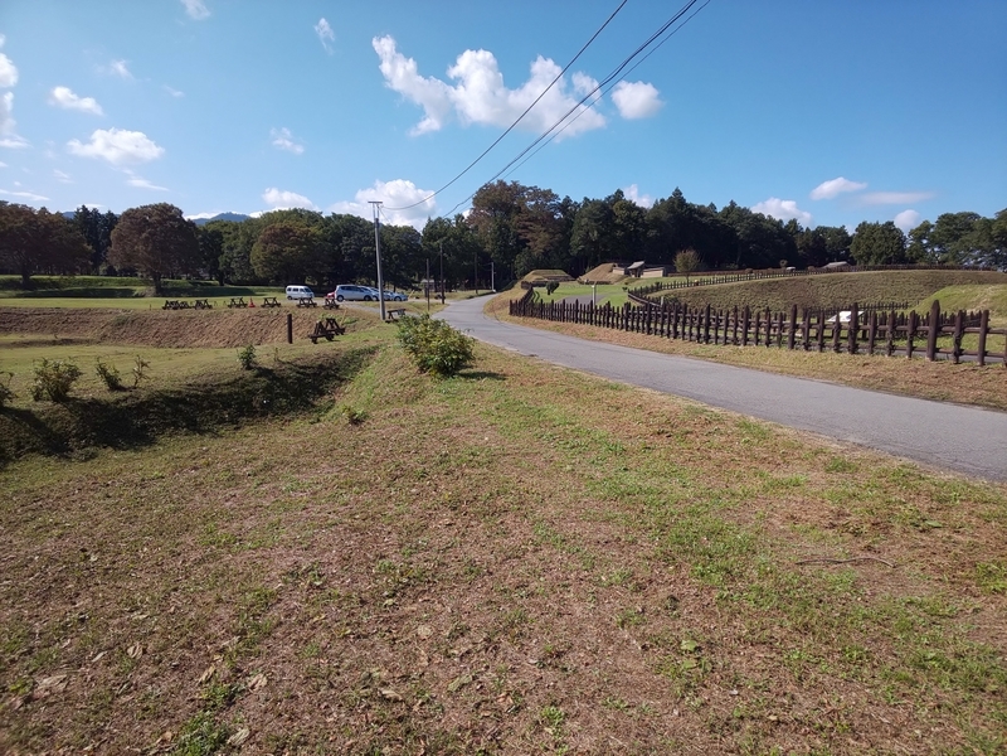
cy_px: 378
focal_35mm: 20
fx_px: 582
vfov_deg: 66.0
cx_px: 504
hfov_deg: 81.7
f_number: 1.94
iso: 28
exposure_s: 1/1118
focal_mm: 3.45
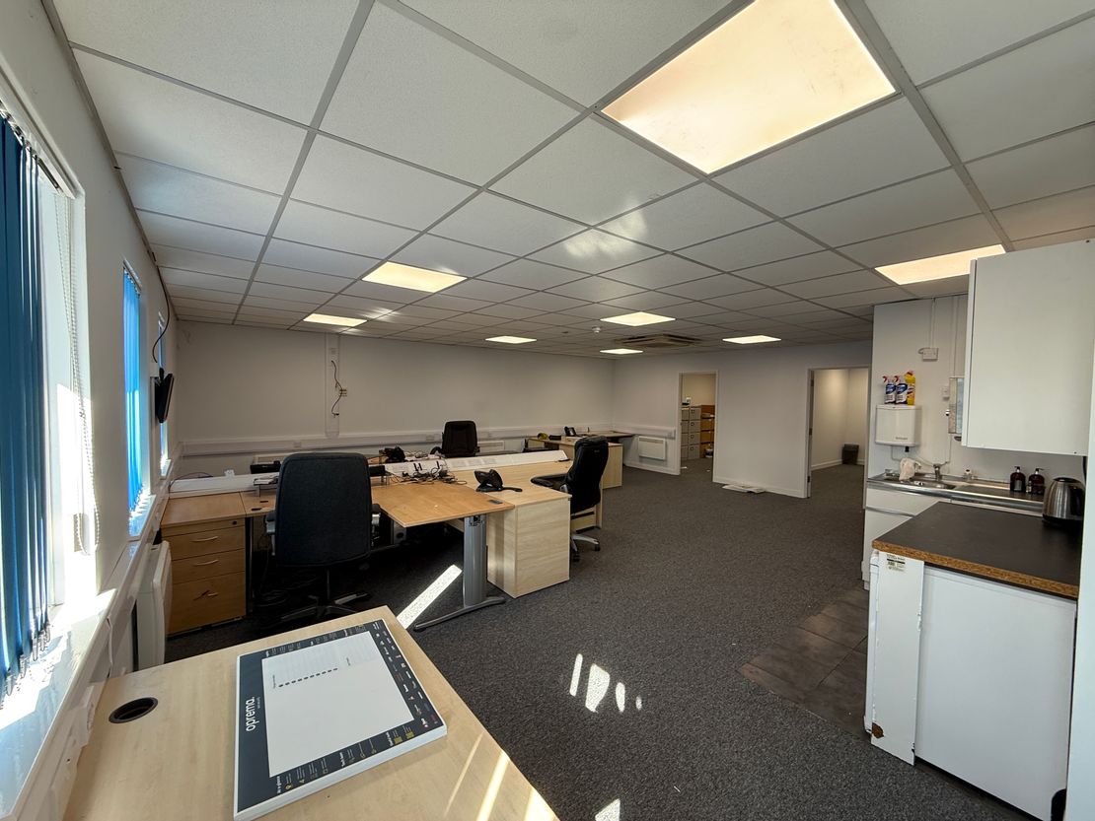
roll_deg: -1.6
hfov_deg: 102.1
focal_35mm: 14
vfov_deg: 85.7
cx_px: 548
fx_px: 443
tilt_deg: -2.6
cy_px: 410
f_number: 2.2
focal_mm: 2.22
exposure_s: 1/100
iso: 100
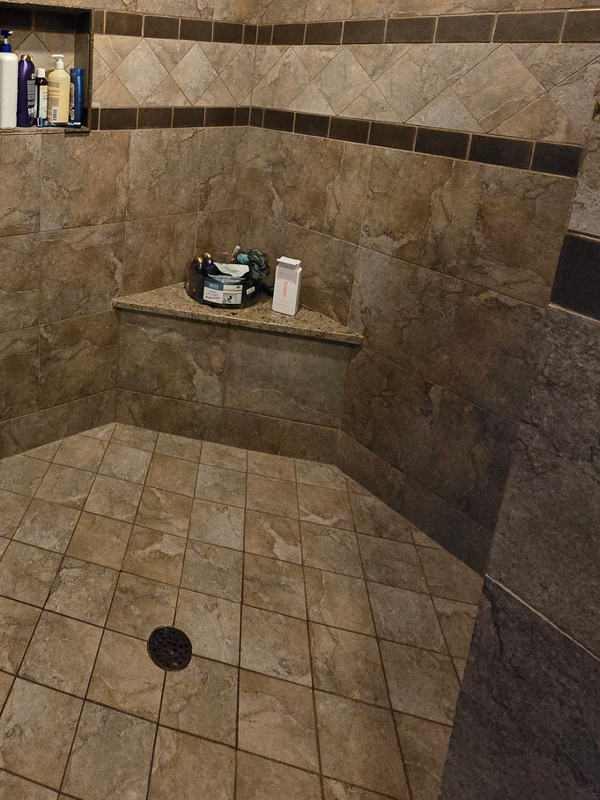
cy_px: 173
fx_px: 508
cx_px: 110
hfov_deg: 56.2
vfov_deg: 69.7
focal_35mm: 22
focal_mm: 2.2
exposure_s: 1/60
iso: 1600
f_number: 2.2
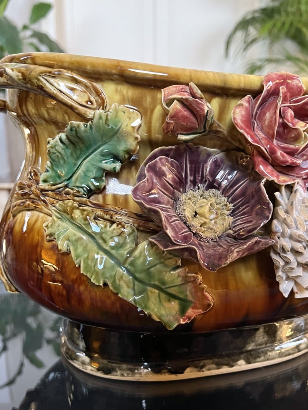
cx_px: 154
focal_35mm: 26
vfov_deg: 67.3
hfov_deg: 53.1
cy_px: 205
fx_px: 308
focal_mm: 5.7
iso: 500
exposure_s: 1/33
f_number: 1.5
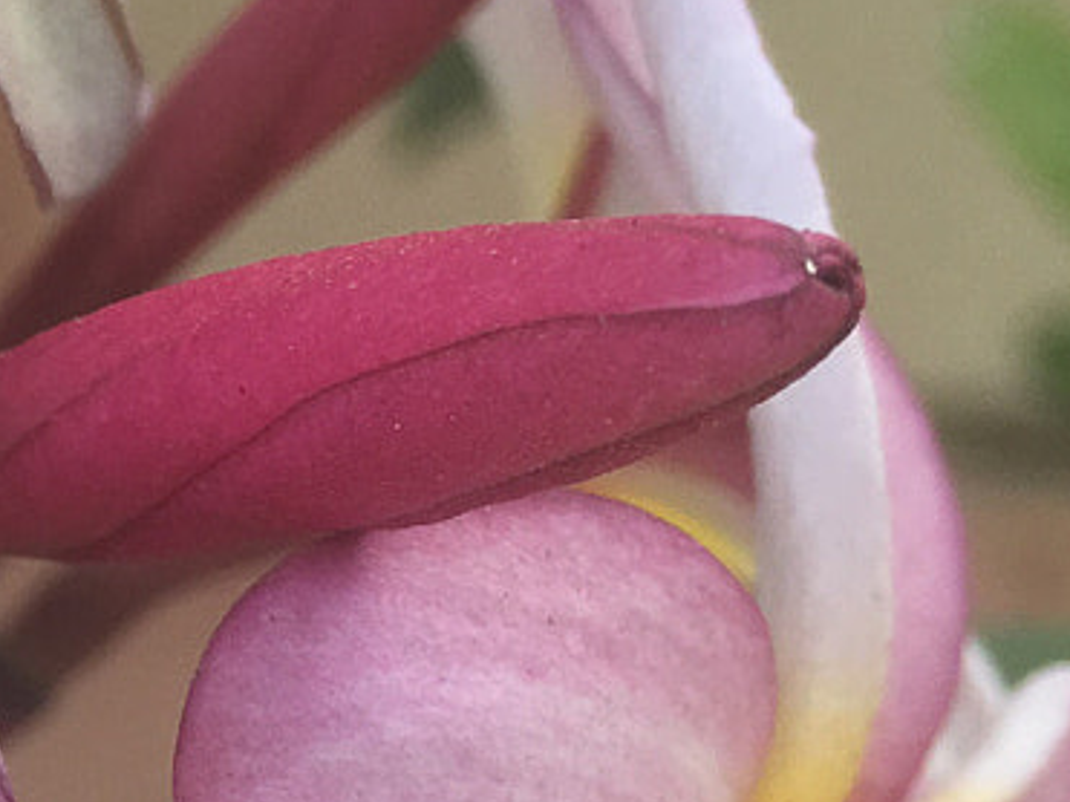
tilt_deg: -29.2
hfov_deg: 14.1
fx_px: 3863
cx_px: -796
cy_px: 589
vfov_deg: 11.8
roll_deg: +0.4
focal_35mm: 125
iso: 25
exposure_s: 1/146
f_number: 2.2
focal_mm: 4.15
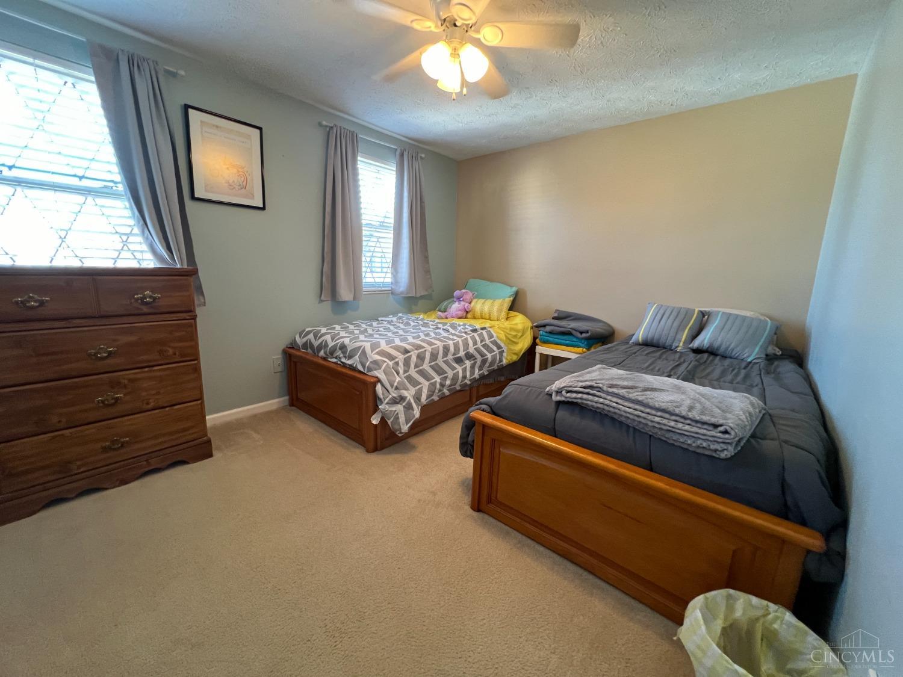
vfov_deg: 89.9
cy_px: 338
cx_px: 452
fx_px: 339
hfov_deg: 106.2
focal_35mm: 13
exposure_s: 1/60
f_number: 1.8
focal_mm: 1.57
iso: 250
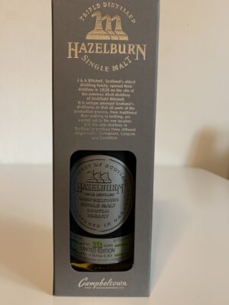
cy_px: 152
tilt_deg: -4.2
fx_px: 229
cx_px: 114
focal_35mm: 26
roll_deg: -0.6
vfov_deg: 67.3
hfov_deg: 53.1
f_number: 1.8
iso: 400
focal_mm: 4.25
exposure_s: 1/60
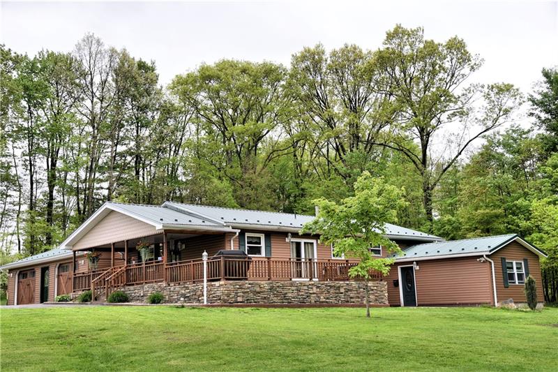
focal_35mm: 44
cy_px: 186
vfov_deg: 30.5
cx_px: 279
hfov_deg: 44.5
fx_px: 682
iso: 400
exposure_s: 1/250
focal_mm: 44
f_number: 8
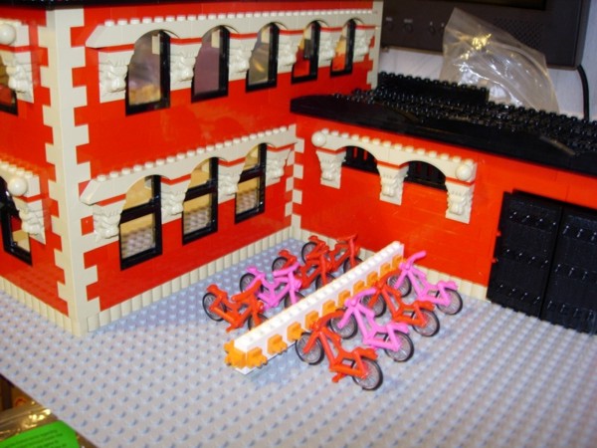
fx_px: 655
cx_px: 298
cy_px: 224
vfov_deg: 37.7
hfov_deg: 49.0
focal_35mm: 38
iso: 79
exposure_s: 1/4.1
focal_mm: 7.8
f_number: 2.8
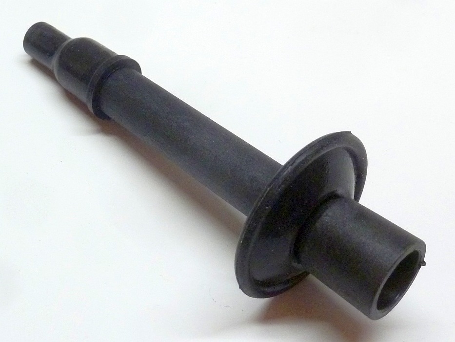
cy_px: 171
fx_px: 552
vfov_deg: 34.4
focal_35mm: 42
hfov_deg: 44.8
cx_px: 228
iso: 400
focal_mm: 6.9
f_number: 3.7
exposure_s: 1/20
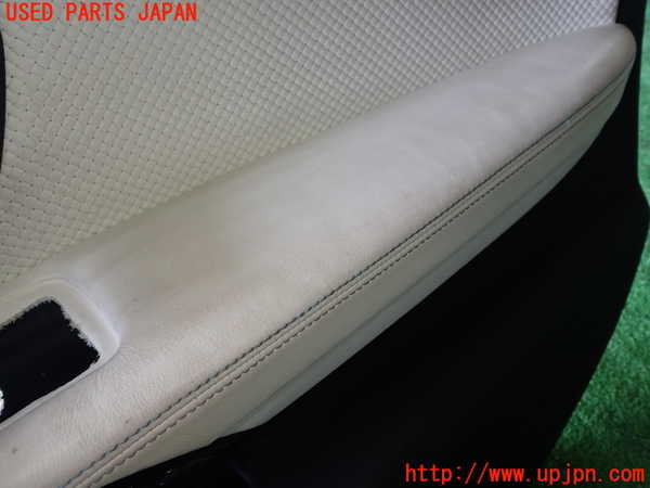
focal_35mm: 36
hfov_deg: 51.4
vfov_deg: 39.7
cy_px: 244
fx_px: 676
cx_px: 325
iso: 200
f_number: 2.5
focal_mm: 6.37
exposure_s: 1/80
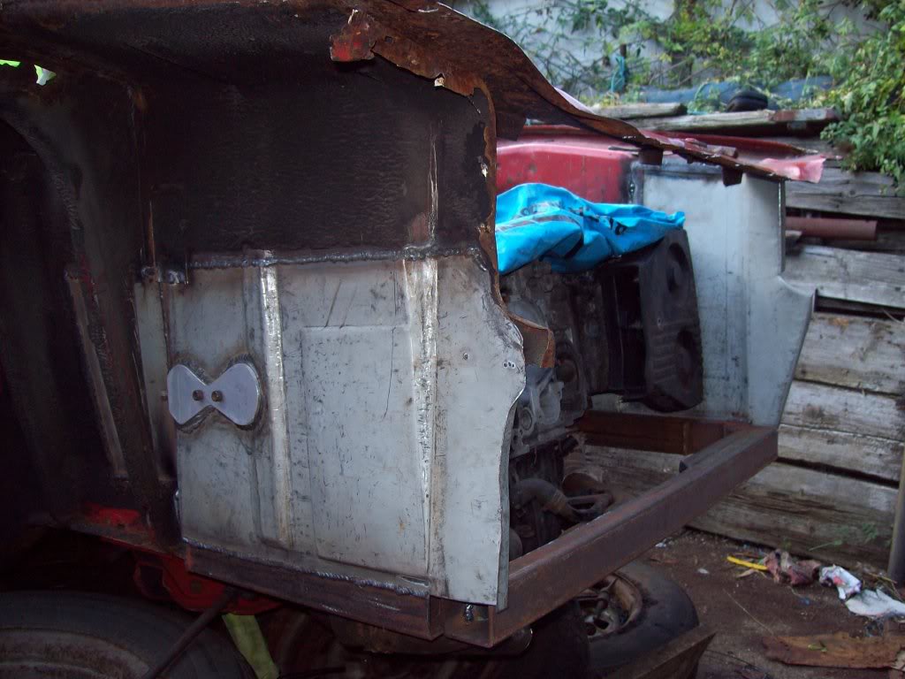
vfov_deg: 39.7
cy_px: 340
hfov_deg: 51.4
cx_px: 452
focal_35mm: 36
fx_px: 941
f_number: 2.7
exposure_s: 1/64
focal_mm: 6
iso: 80
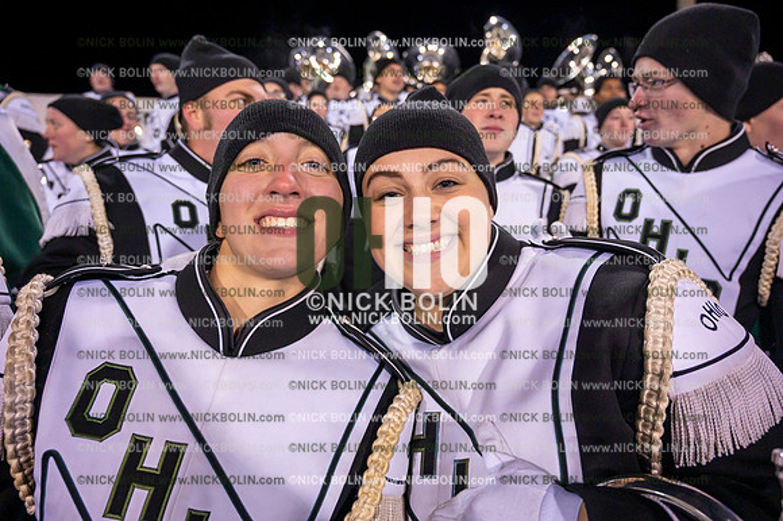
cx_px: 392
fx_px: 522
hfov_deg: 73.8
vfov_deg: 53.1
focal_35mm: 24
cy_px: 260
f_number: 4
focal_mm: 24
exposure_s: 1/640
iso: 3200
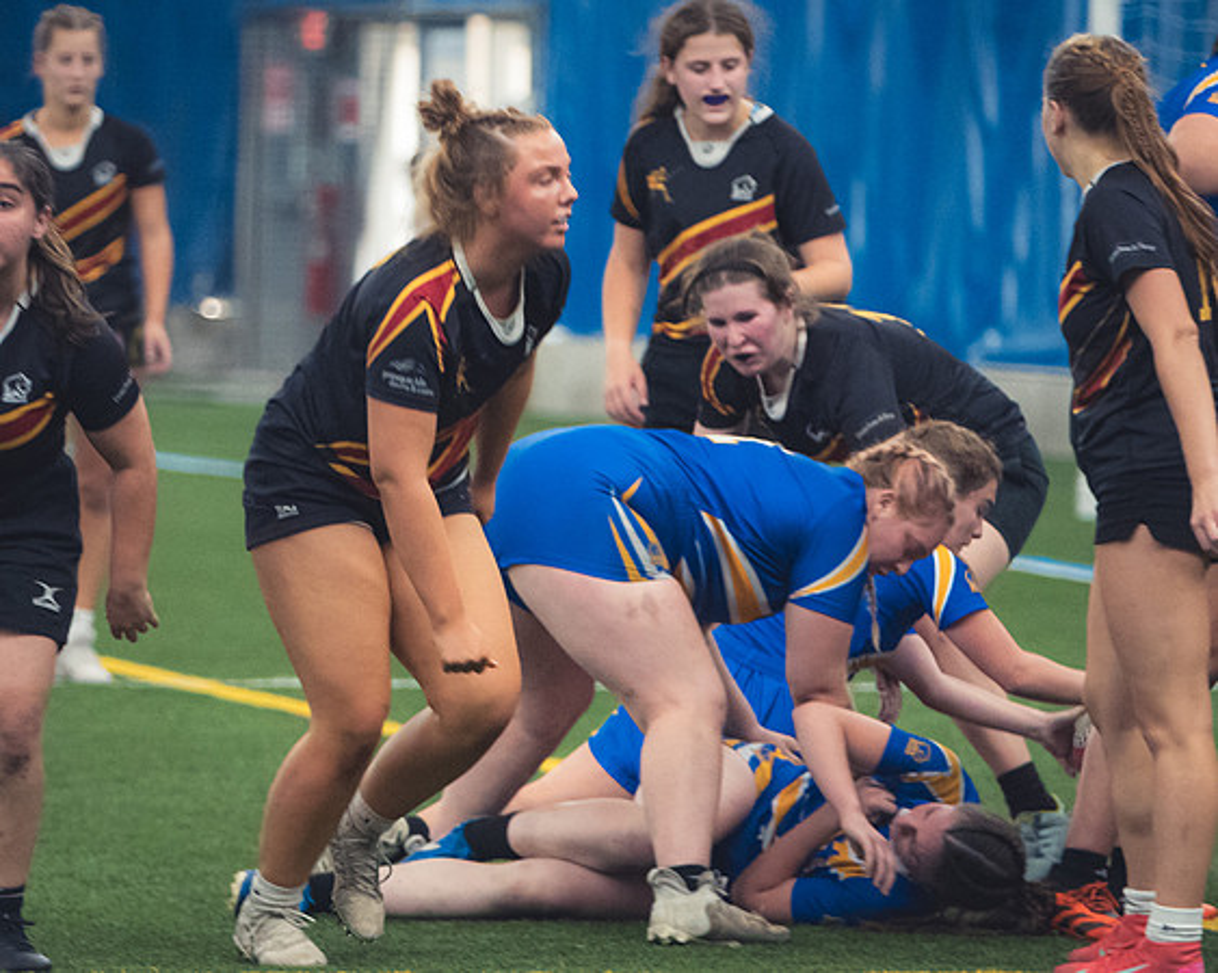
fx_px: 11844
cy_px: 485
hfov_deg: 5.9
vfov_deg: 4.7
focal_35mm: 329
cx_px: 270
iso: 3600
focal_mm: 150
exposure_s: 1/320
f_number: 2.8
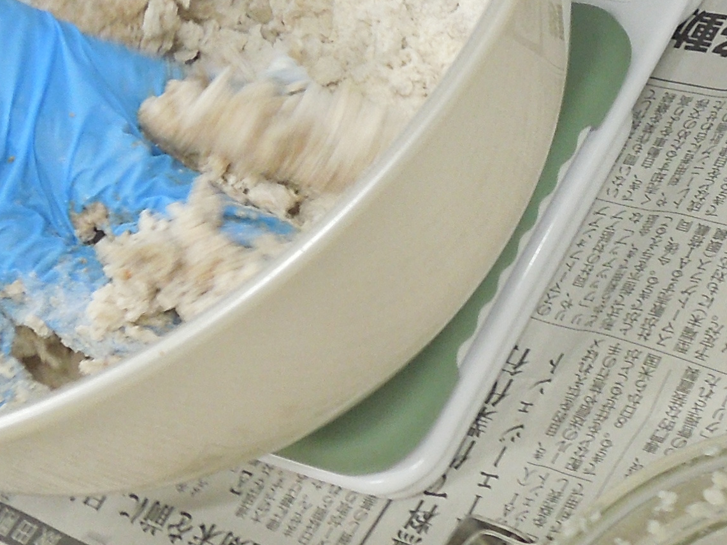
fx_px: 2121
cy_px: 197
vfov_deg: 14.6
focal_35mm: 101
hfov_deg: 19.2
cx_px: 595
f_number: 3.3
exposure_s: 1/30
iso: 200
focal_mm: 4.5
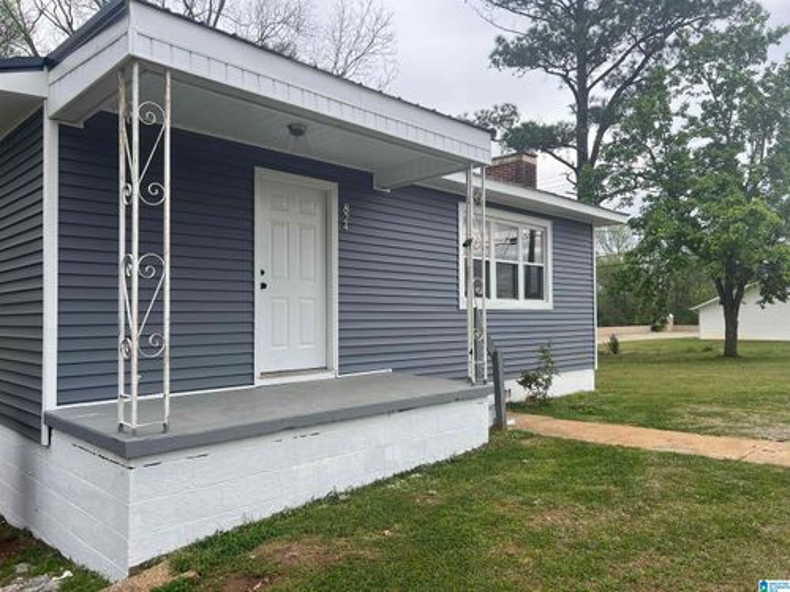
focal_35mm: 26
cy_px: 296
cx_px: 395
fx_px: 593
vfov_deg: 53.1
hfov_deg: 67.3
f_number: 1.5
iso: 50
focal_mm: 5.7
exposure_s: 1/2208
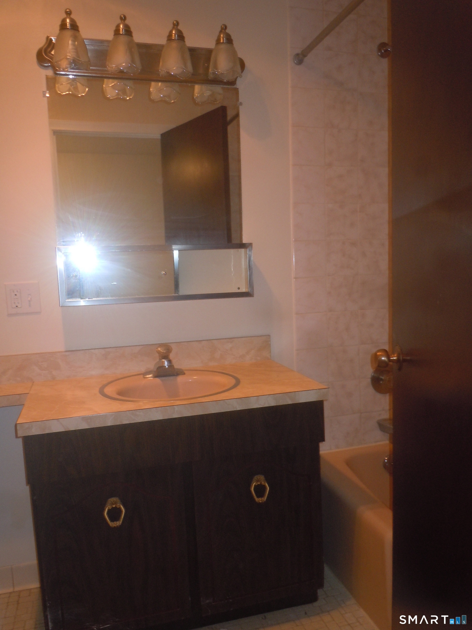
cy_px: 315
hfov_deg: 49.7
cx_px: 236
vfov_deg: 63.4
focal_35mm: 28
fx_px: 509
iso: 200
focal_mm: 5
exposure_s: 1/25
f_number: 3.7
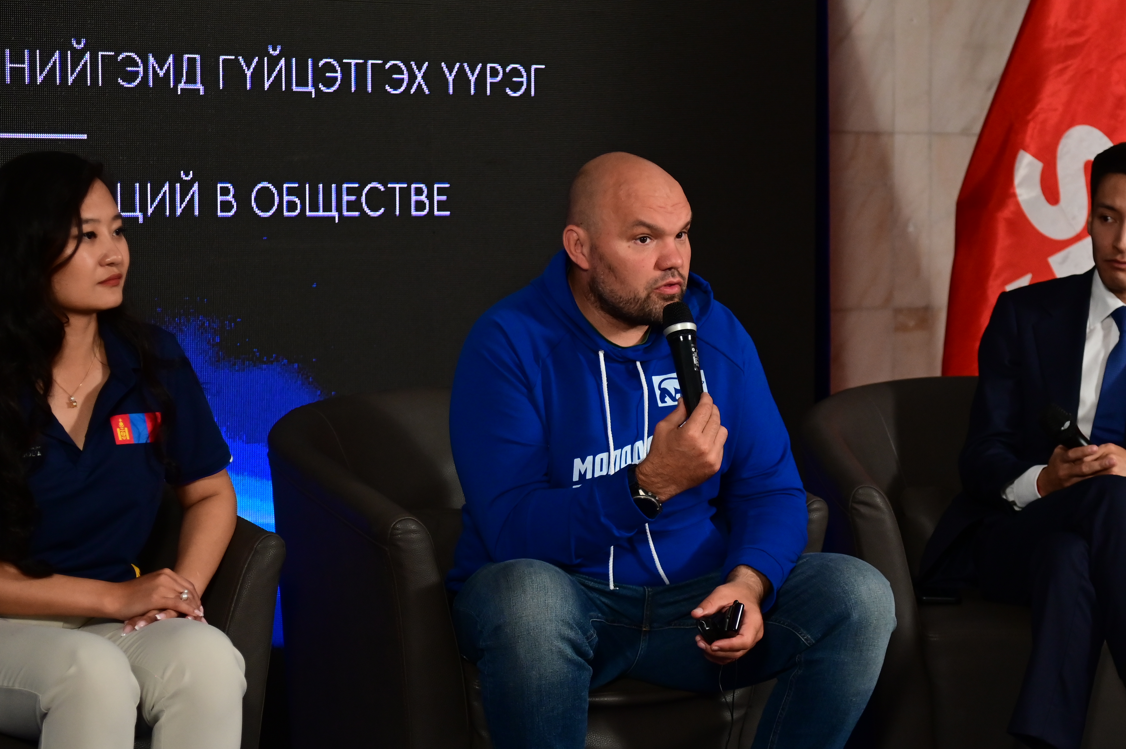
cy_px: 486
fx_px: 3063
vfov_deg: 13.9
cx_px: 692
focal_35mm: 98
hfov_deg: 20.8
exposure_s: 1/500
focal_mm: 66
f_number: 4
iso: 2000
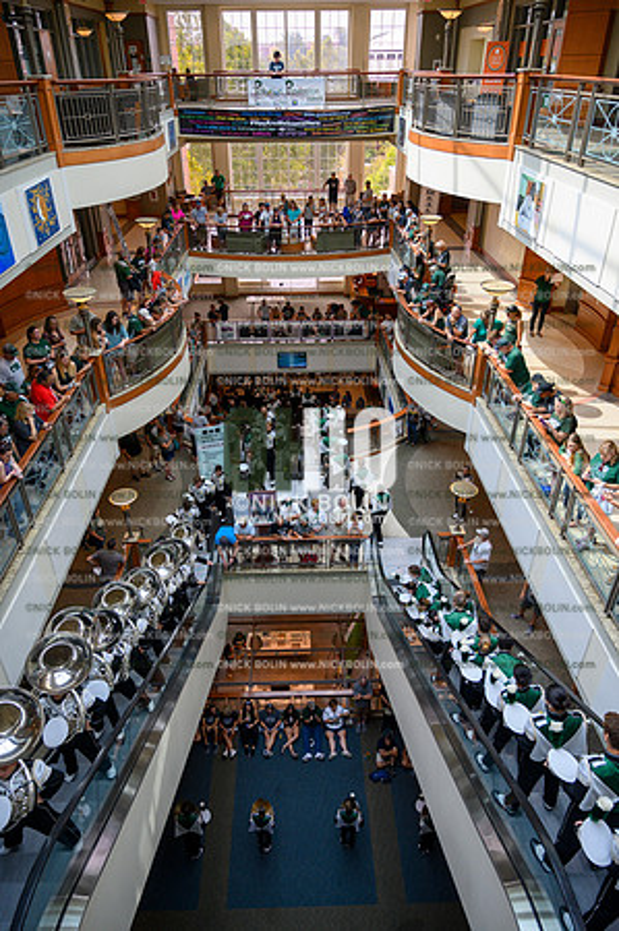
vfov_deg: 73.8
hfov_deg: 53.0
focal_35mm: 24
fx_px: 620
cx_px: 310
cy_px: 466
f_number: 4
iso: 800
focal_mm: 24
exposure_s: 1/800
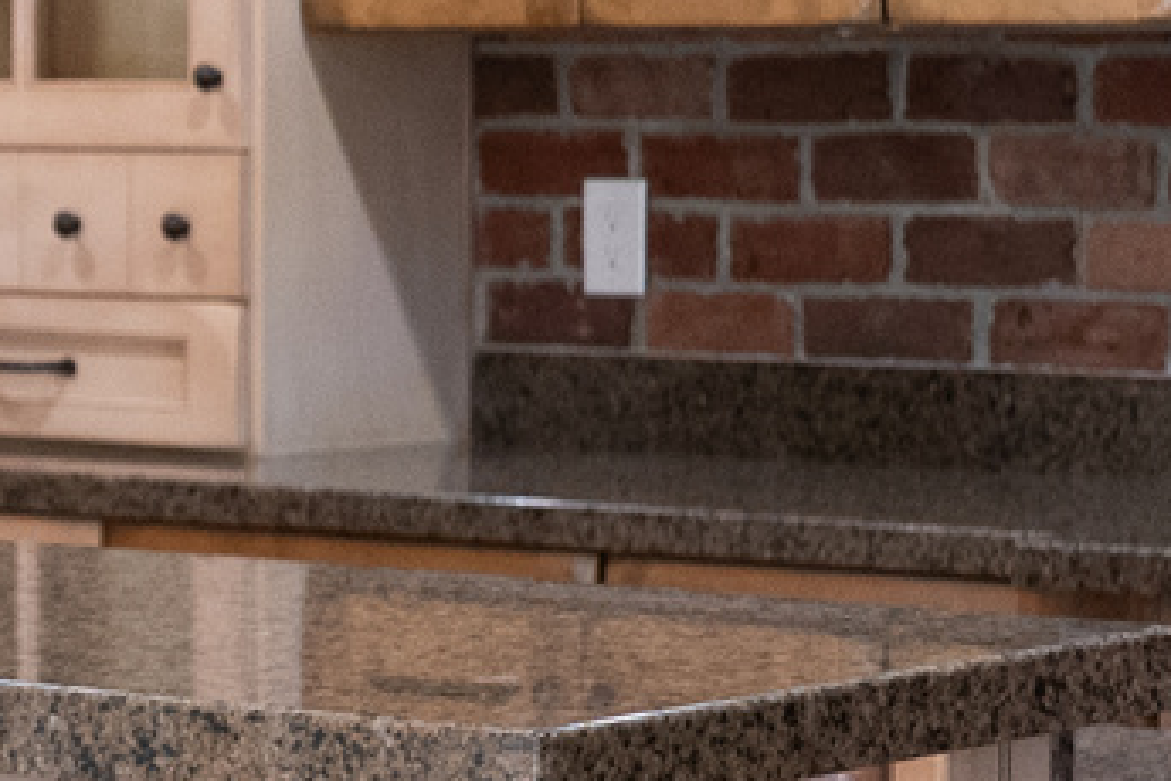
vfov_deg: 8.2
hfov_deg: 11.6
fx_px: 5464
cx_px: -665
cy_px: 185
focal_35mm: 168
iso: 1600
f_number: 4
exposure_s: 1/160
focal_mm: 24
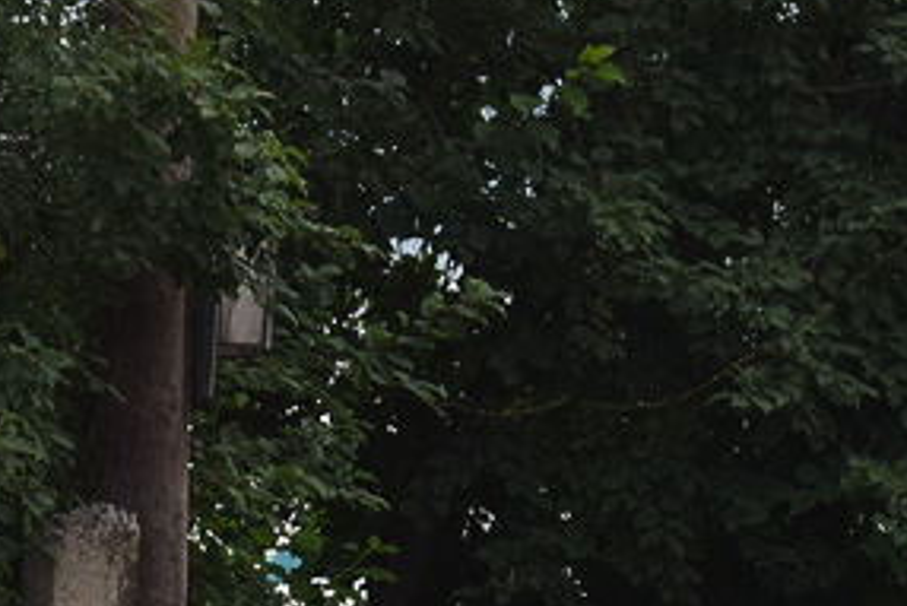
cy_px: 1145
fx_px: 8724
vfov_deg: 3.9
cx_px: 206
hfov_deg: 5.9
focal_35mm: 346
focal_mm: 55
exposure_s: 1/1250
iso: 400
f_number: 7.1
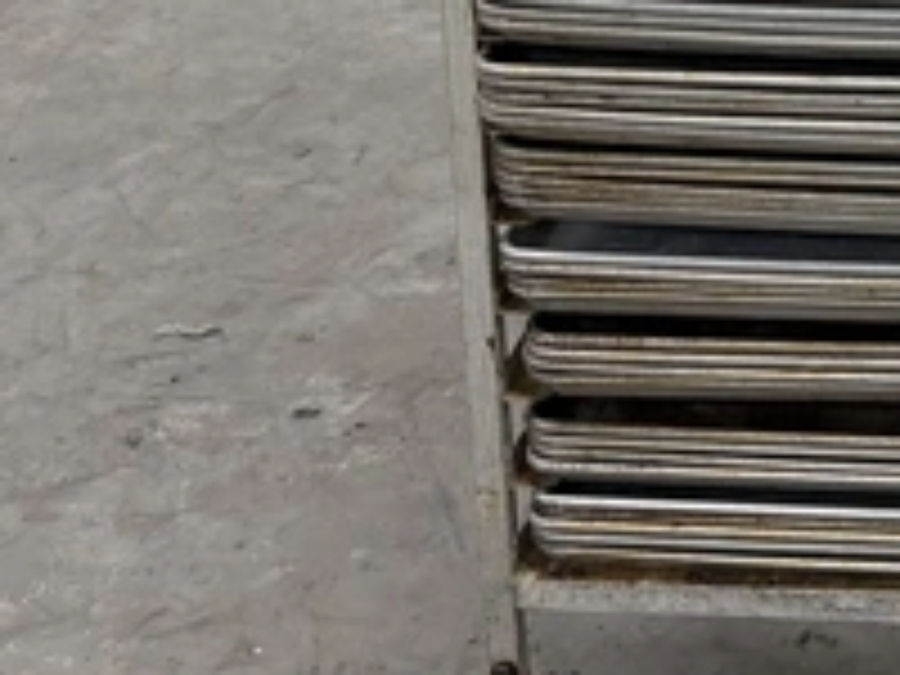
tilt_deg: -15.2
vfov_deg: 15.3
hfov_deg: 20.8
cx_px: 958
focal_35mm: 90
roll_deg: +2.0
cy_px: -299
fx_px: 2340
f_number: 1.78
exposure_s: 1/120
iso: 250
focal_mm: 6.76
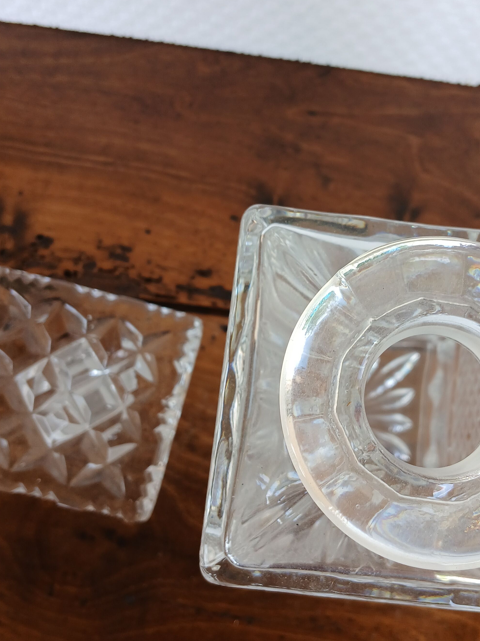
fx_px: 740
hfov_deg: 35.8
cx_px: 297
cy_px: 308
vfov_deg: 46.8
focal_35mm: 40
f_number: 1.8
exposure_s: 1/100
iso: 40
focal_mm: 3.98
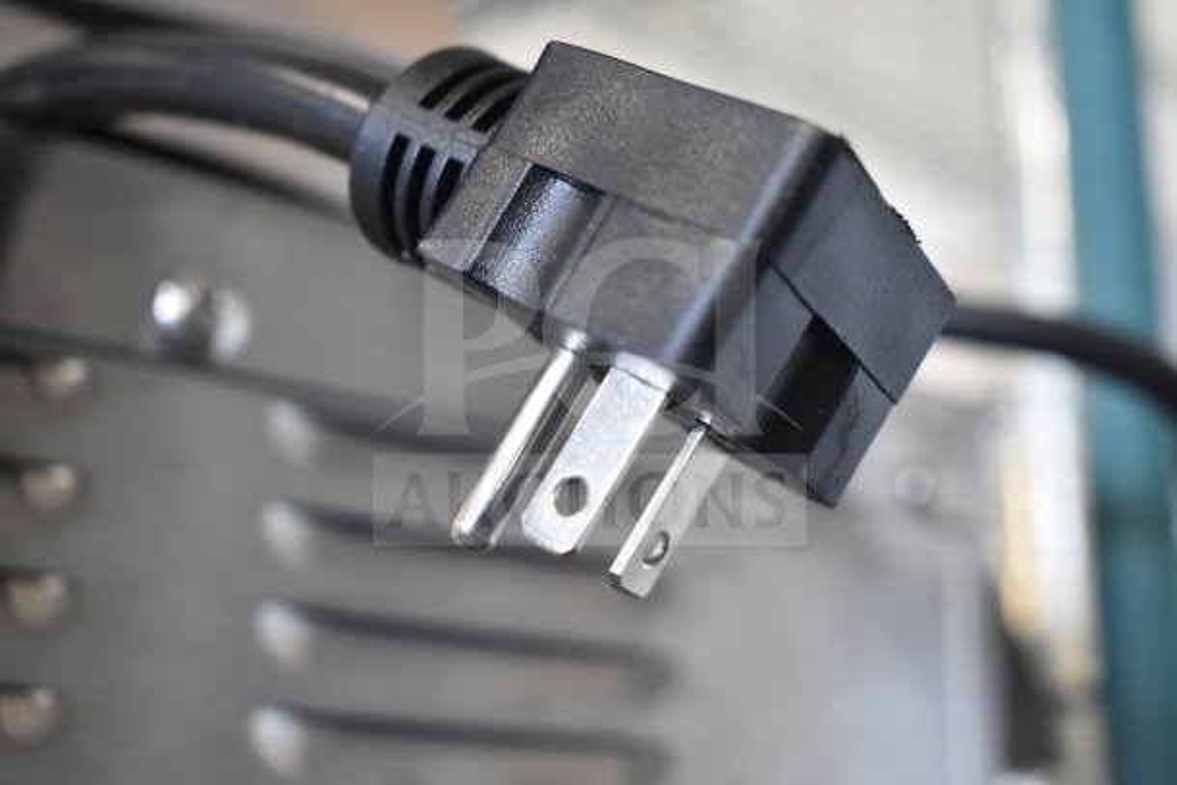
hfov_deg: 37.8
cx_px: 588
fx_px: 1717
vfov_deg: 25.8
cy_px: 392
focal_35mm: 52
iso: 2000
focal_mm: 35
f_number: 4.5
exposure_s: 1/60
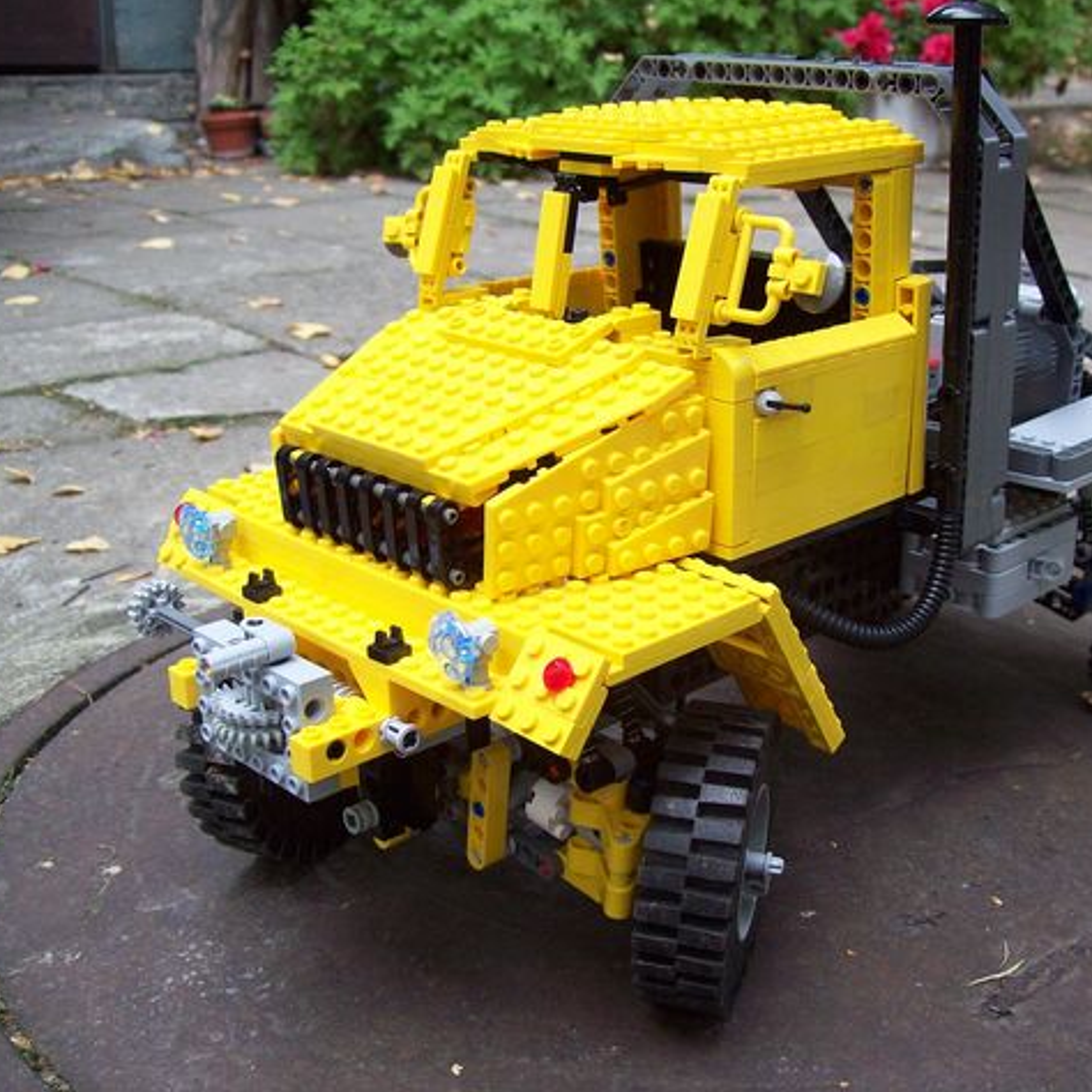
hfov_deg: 39.0
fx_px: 1535
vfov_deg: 39.2
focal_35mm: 43
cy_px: 544
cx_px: 668
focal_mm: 6
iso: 80
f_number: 2.7
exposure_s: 1/119
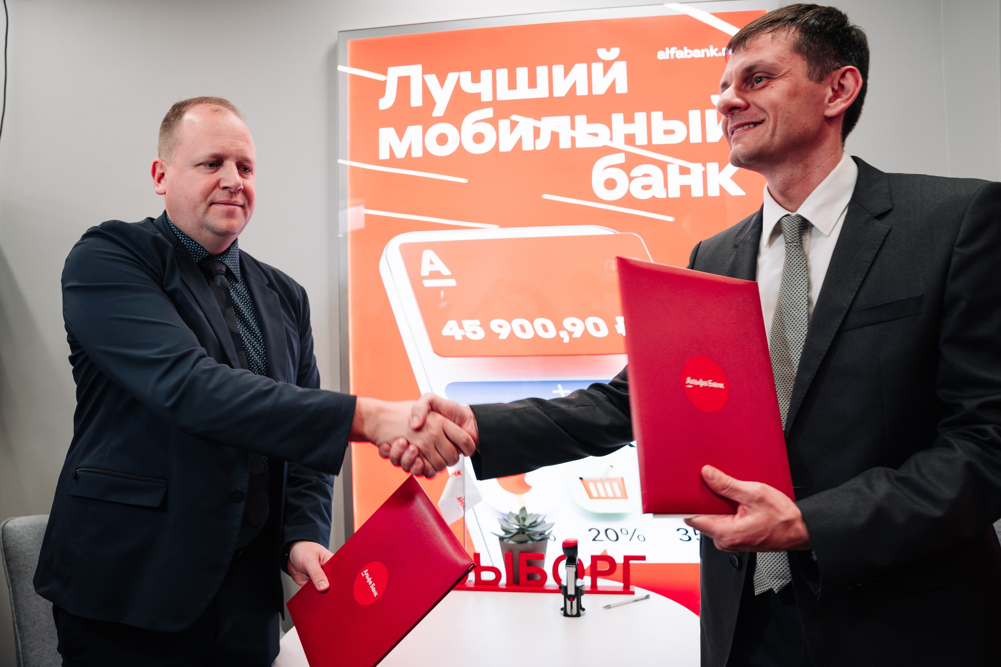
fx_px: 695
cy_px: 342
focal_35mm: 25
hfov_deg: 71.5
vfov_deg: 51.3
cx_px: 494
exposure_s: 1/125
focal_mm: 24
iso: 500
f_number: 3.5
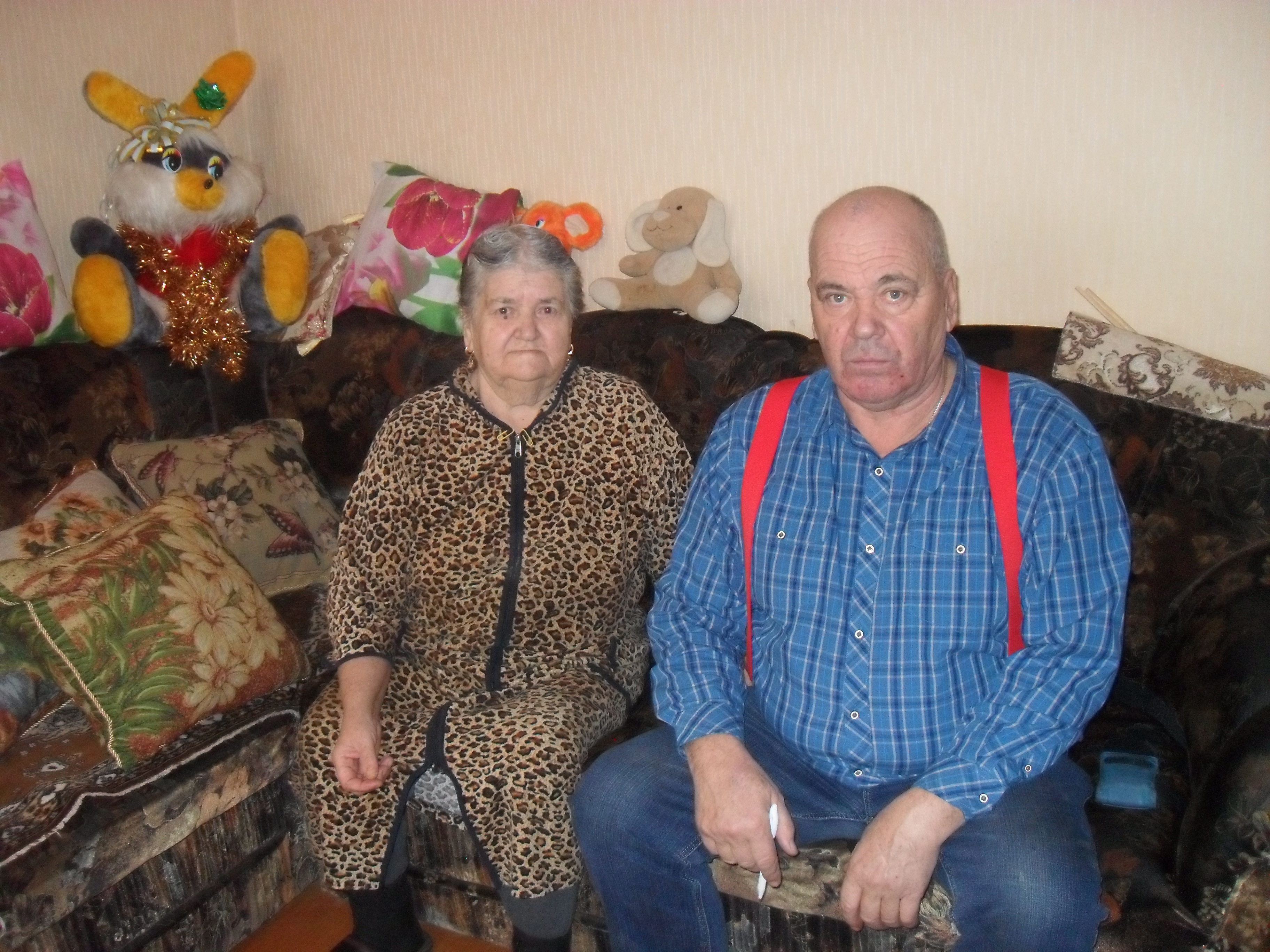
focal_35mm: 35
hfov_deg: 52.6
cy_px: 476
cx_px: 635
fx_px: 1284
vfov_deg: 40.7
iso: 400
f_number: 2.8
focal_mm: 6.2
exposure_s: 1/15
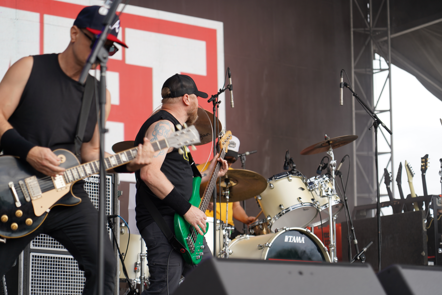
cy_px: 148
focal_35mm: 104
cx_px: 221
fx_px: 1277
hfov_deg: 19.6
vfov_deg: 13.2
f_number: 4
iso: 100
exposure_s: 1/125
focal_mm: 104
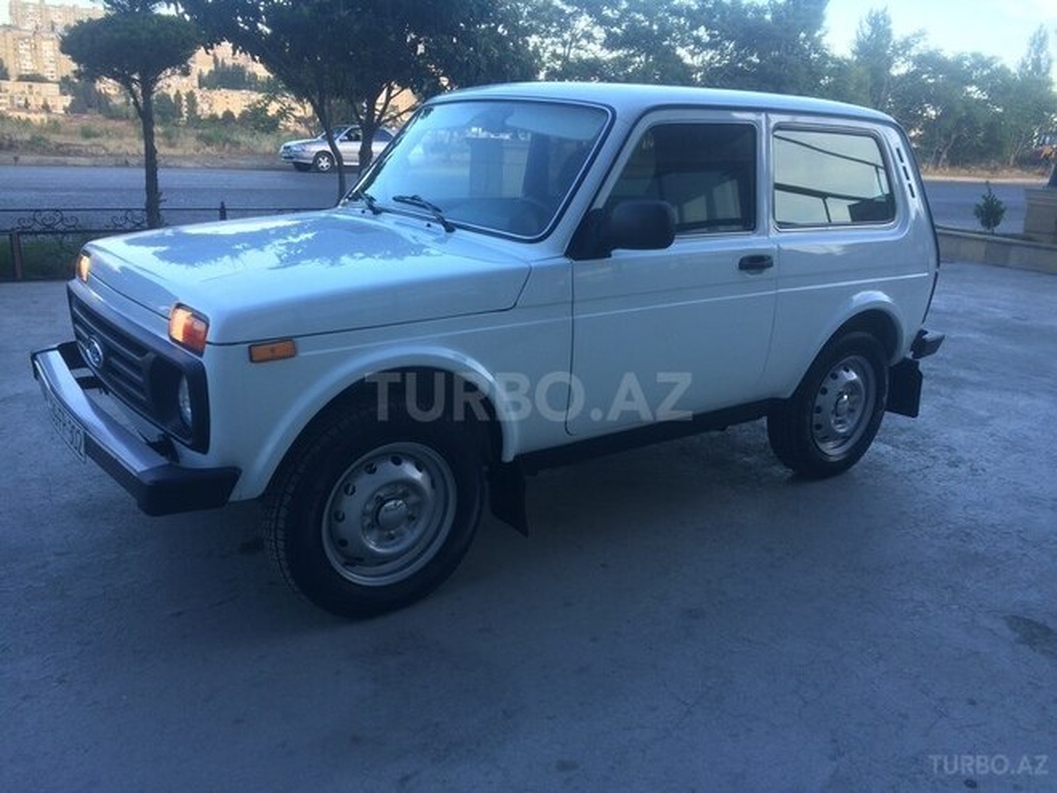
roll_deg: -3.7
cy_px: 396
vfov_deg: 48.2
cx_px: 528
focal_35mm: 29
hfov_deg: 61.7
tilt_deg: -17.5
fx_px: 886
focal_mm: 4.15
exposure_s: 1/129
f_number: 2.2
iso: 32
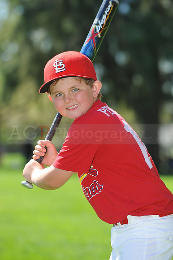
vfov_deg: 10.3
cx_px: 86
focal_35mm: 200
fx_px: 1443
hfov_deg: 6.9
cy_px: 130
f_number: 5.6
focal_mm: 200
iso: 200
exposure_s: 1/400
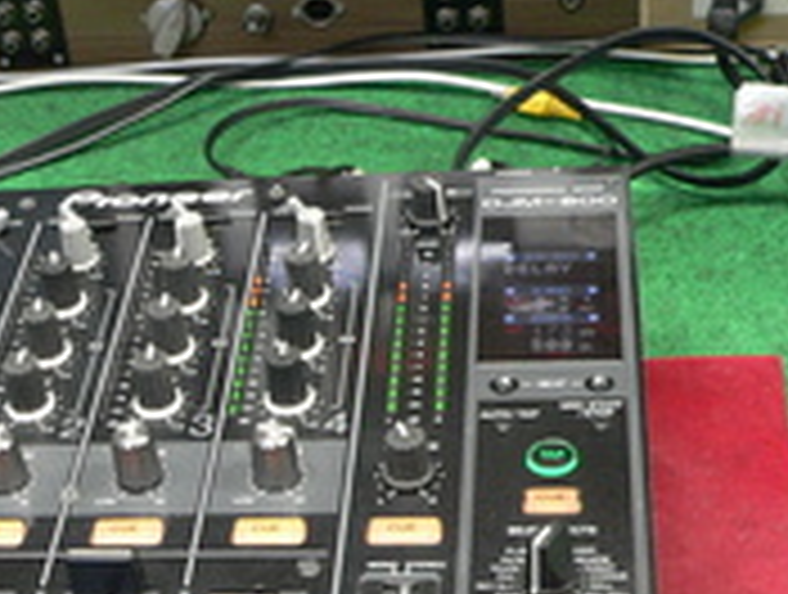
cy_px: 542
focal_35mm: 78
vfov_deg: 18.6
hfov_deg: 24.6
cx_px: 180
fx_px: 1779
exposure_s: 1/10
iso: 200
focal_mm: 6
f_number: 2.8
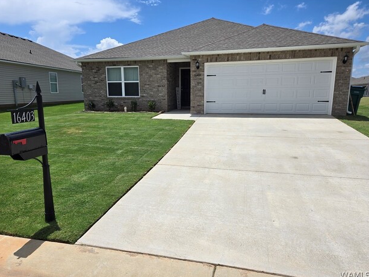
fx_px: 256
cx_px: 179
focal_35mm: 24
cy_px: 137
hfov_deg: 71.6
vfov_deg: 56.8
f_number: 1.8
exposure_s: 1/3608
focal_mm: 5.4
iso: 25
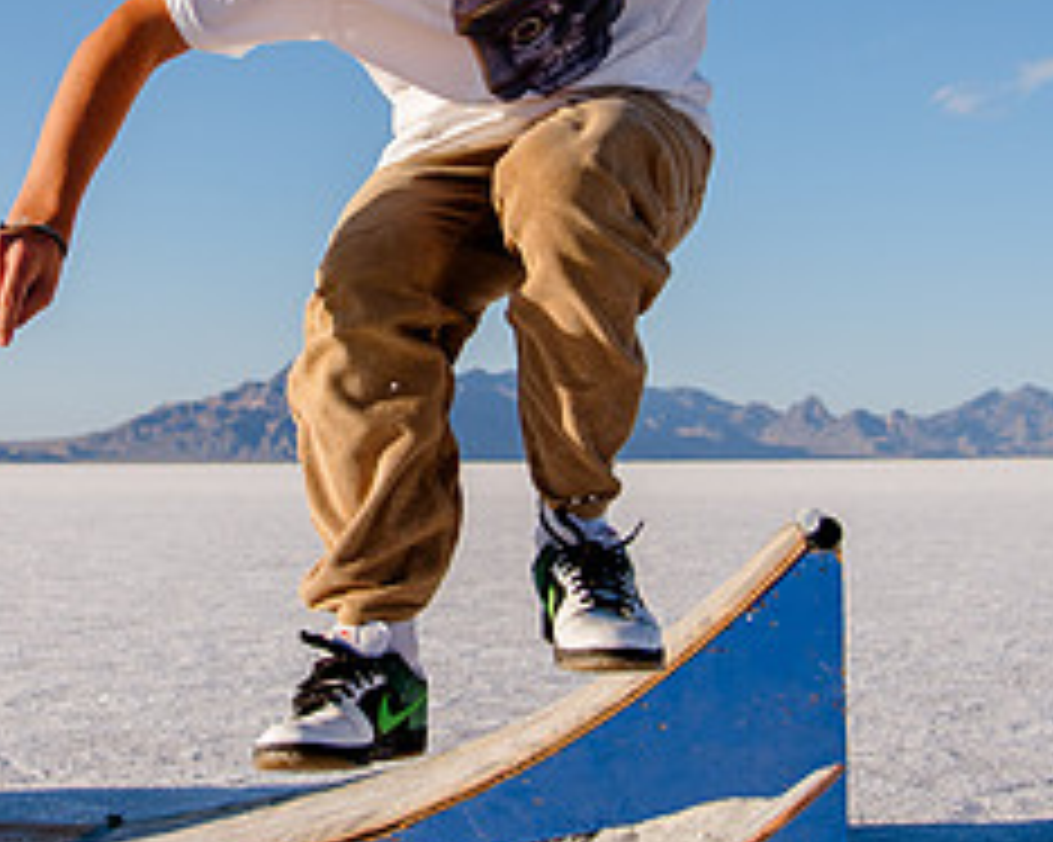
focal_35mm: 73
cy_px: 182
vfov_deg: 20.7
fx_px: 2274
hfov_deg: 25.9
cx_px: 337
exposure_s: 1/2000
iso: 200
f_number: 4
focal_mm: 24
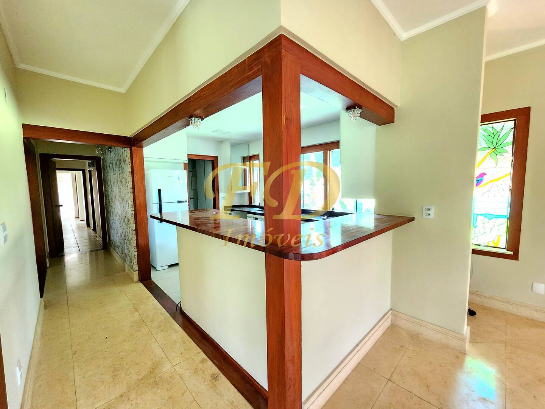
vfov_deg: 89.9
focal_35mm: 13
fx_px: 205
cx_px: 272
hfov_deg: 106.2
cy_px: 204
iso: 1000
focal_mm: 2.2
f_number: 2.2
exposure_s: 1/24
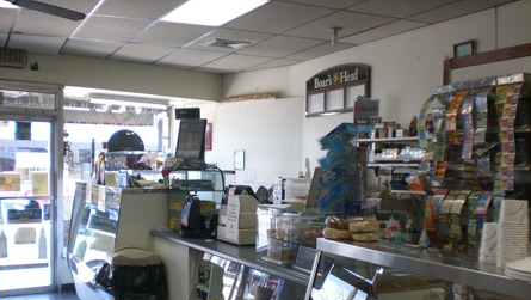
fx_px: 648
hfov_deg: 44.5
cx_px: 286
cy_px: 221
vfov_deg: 25.7
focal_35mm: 46
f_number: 3.1
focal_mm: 6.3
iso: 200
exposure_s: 1/80
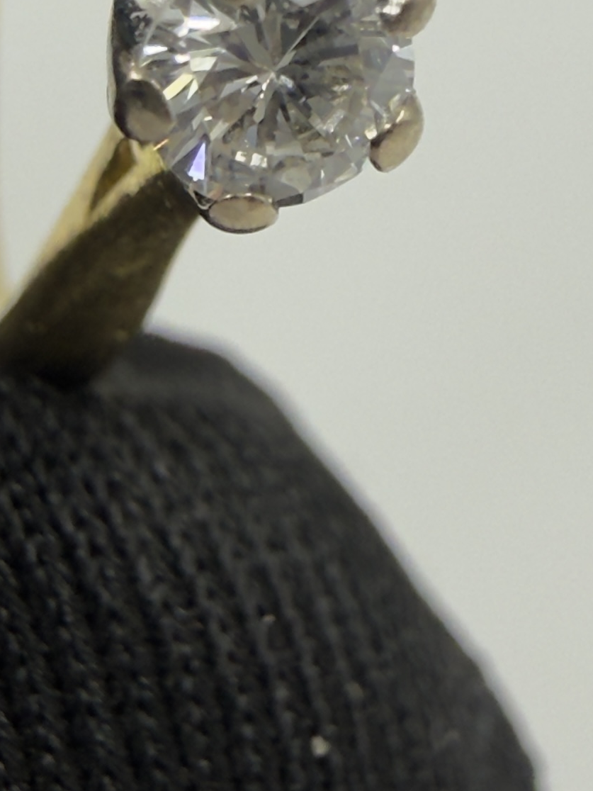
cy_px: -167
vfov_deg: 23.1
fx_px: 1759
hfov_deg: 19.1
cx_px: 201
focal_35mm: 77
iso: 40
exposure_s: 1/197
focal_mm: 2.22
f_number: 2.2
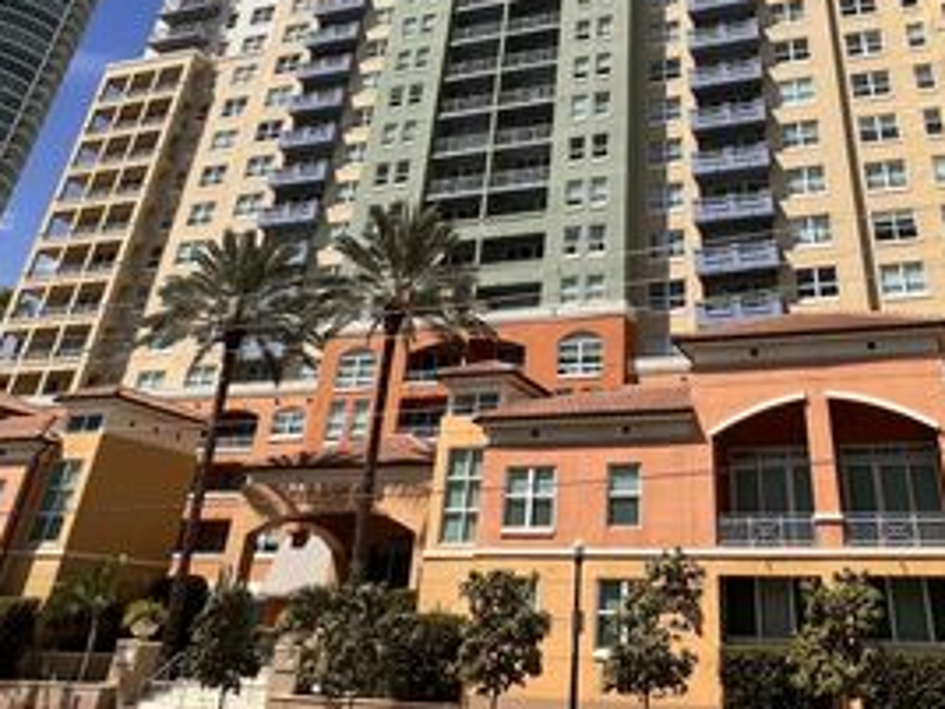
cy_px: 4
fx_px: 846
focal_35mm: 31
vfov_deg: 40.0
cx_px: 614
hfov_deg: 57.3
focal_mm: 1.57
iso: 32
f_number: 1.8
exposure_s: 1/2481
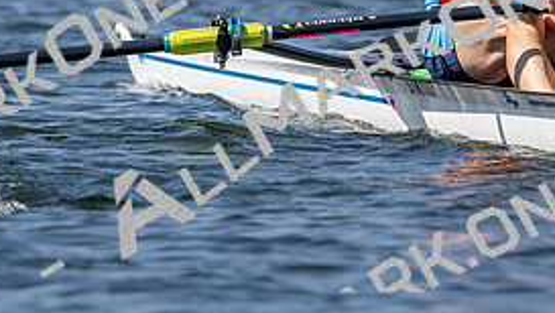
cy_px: -56
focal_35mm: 720
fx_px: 10603
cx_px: 527
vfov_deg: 1.7
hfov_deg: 3.0
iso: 250
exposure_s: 1/2000
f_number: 6.3
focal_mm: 324
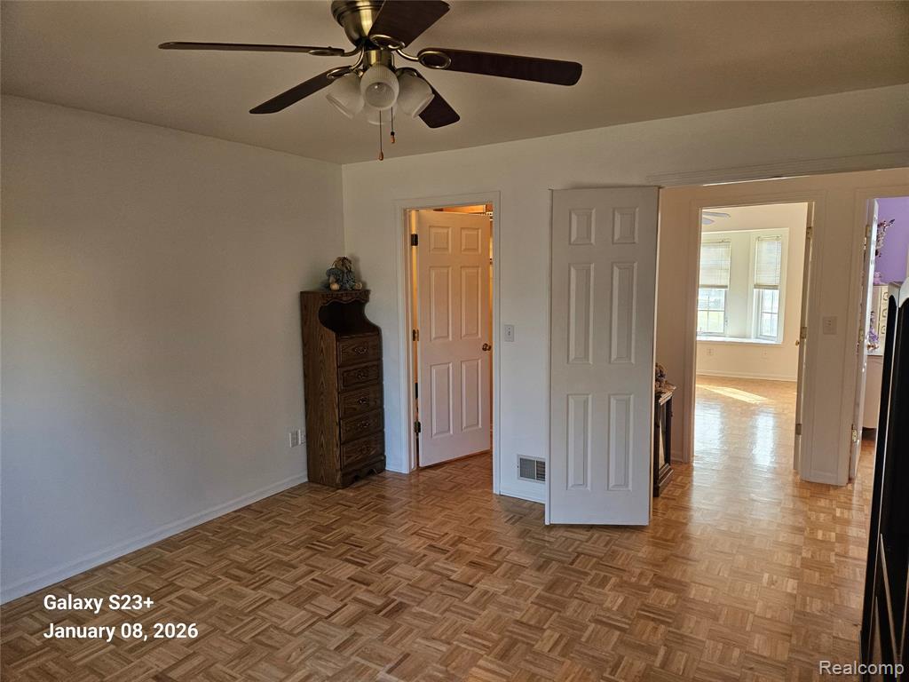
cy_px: 341
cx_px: 454
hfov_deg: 73.9
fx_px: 604
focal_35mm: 23
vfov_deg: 58.9
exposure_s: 1/240
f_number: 1.8
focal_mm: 5.4
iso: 320
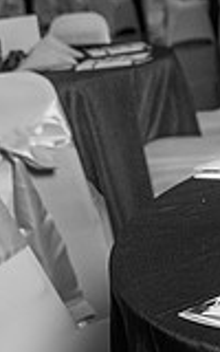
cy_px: 135
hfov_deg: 9.9
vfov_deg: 18.6
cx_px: 566
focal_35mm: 112
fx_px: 1074
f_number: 2.8
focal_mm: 28
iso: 250
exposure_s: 1/200
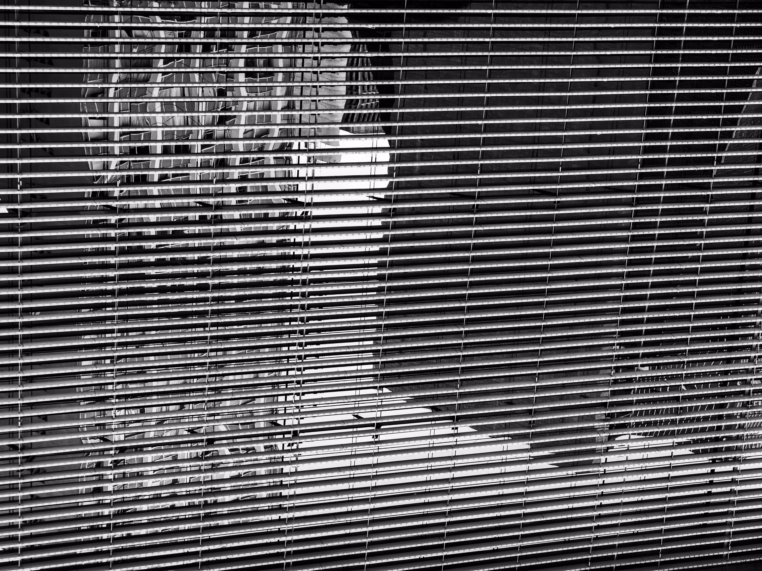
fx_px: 1651
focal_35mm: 75
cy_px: 286
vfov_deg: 19.6
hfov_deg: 26.0
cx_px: 381
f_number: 8
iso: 200
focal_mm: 34
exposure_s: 1/60
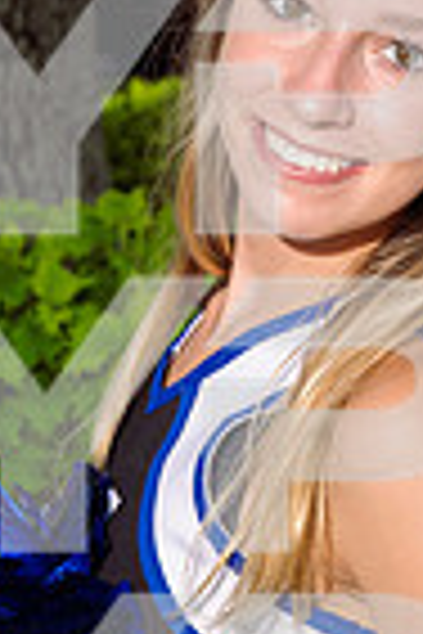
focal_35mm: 169
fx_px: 2978
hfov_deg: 8.1
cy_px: 418
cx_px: 153
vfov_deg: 12.1
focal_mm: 53
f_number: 7.1
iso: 200
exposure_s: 1/250
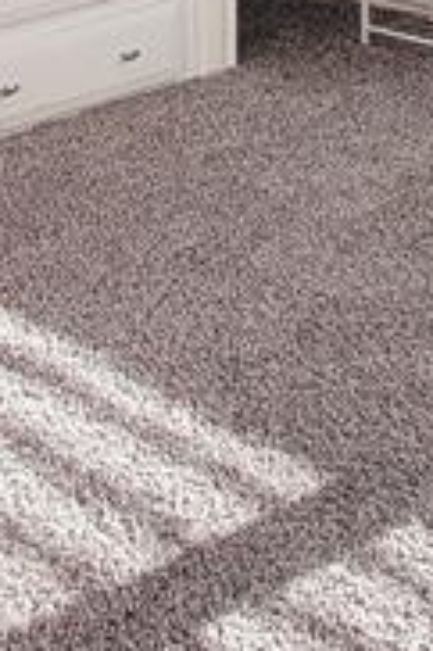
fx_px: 1374
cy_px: -340
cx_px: 308
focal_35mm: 76
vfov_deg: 21.9
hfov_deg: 17.8
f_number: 2.2
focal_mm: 2.2
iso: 320
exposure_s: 1/60
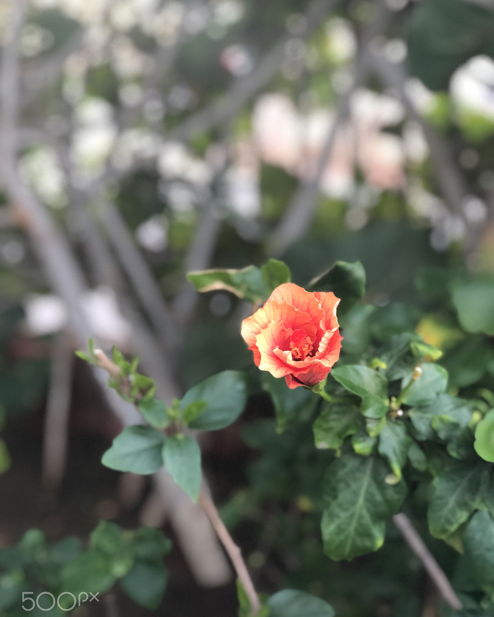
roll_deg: +0.6
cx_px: 246
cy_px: 323
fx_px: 1097
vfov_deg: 31.4
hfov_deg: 25.4
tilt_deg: -14.4
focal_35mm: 60
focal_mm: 6.6
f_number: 2.8
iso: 500
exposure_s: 1/50
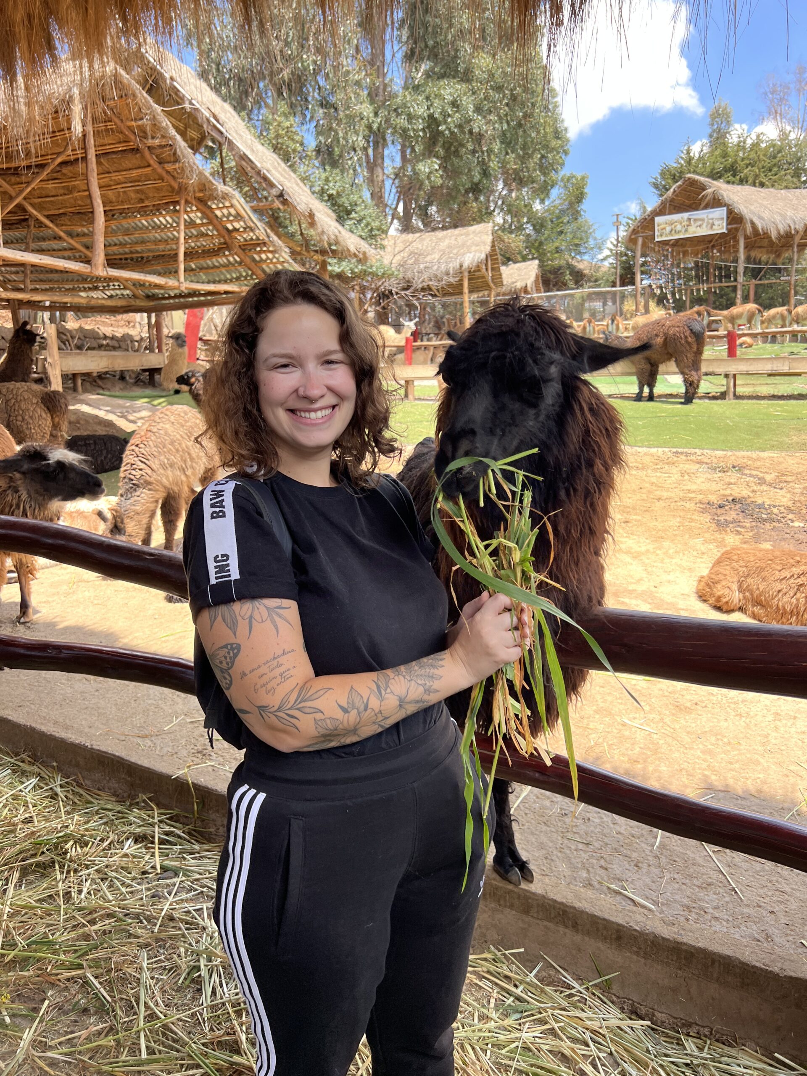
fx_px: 808
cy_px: 538
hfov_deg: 53.1
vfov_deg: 67.3
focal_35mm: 26
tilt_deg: -9.6
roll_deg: -0.2
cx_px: 404
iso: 50
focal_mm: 5.7
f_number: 1.5
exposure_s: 1/521
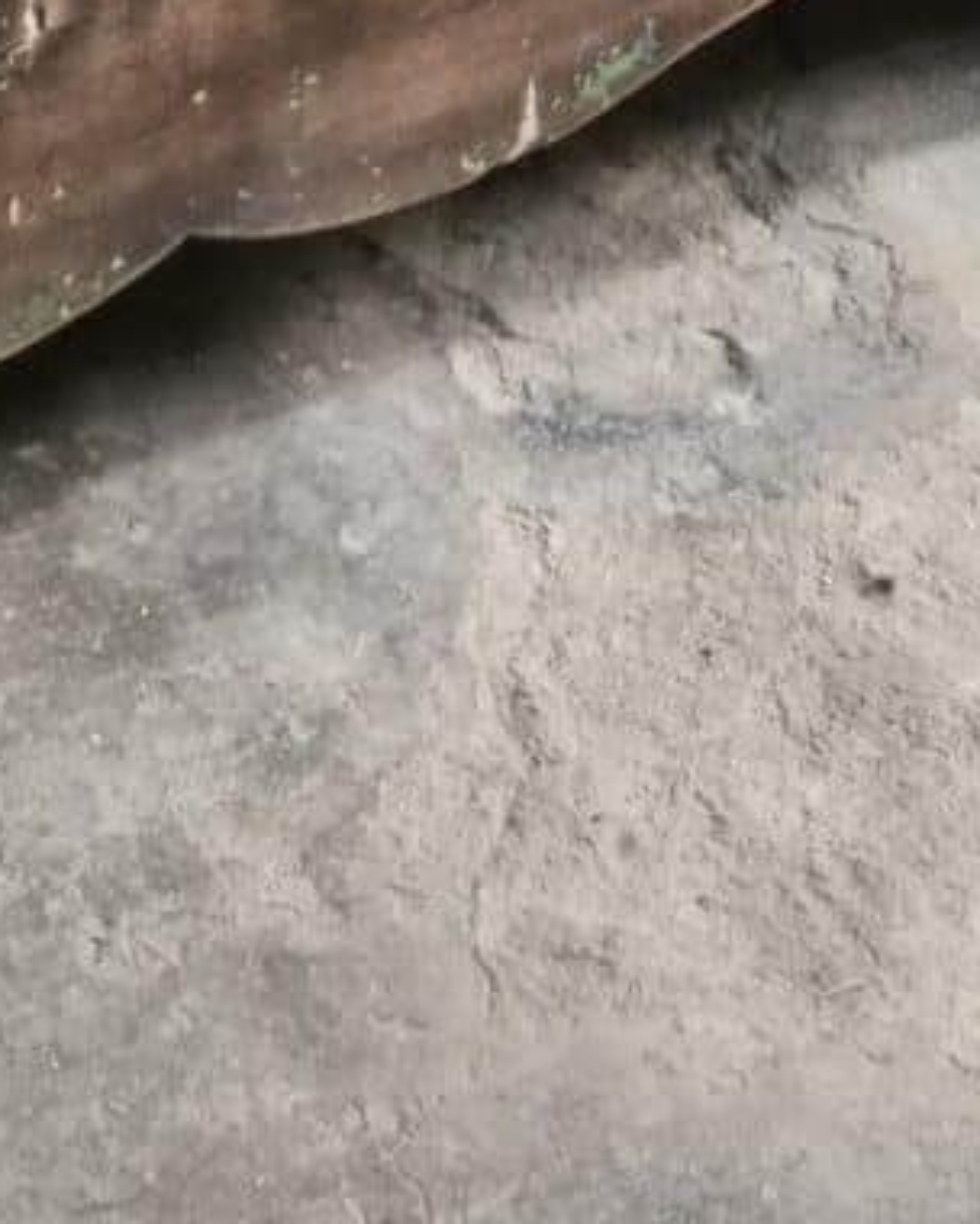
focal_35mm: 121
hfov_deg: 12.5
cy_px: -1894
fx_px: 4387
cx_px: -174
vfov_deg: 12.1
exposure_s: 1/50
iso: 1600
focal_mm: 5.4
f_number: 1.8
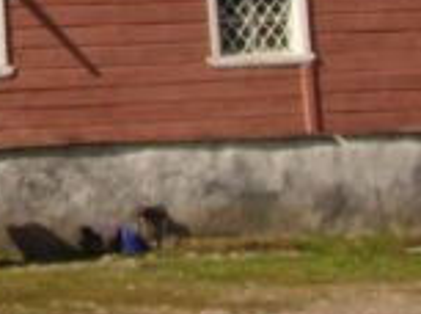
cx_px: -504
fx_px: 3094
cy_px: -548
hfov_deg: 7.4
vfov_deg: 5.5
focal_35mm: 255
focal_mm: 6.3
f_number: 4.9
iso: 50
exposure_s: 1/544
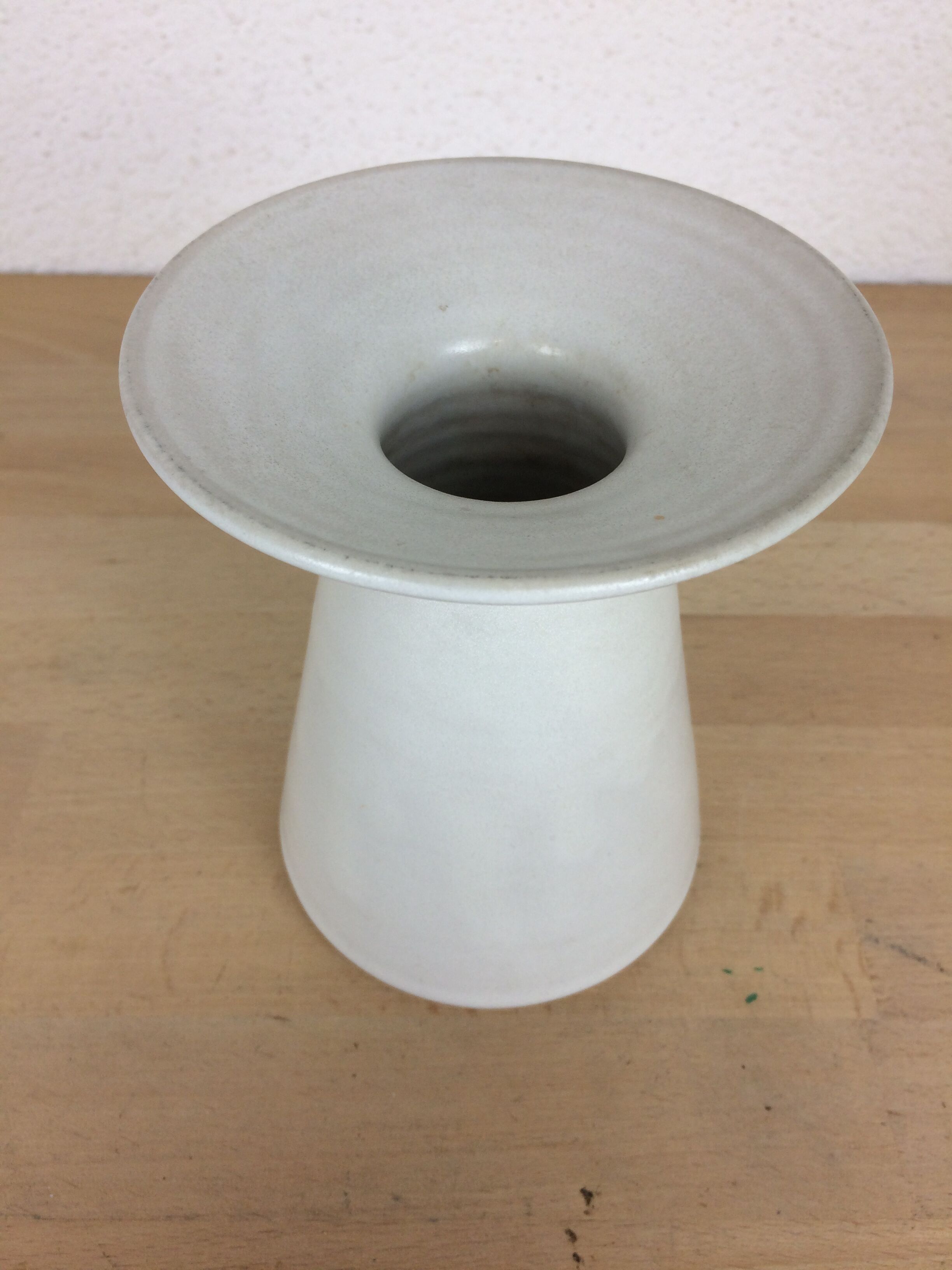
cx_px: 476
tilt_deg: -48.1
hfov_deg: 48.2
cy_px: 635
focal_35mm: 29
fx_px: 1063
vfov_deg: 61.7
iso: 50
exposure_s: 1/100
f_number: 2.2
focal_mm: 4.15
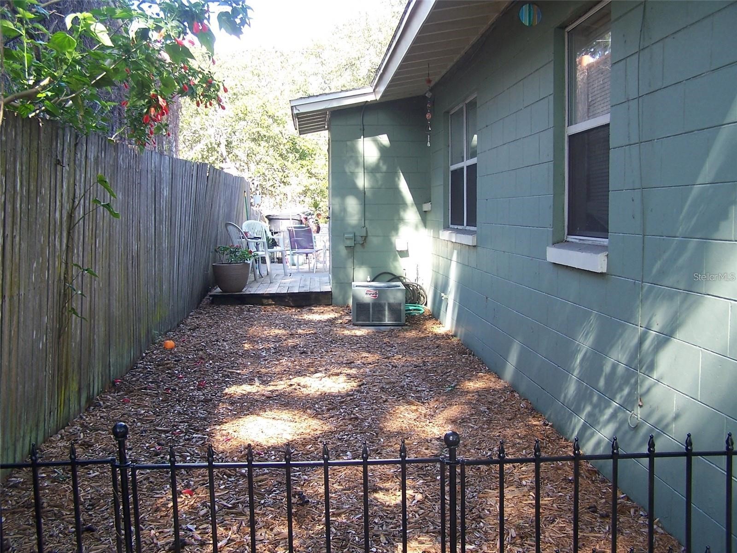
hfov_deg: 49.0
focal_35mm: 38
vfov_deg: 37.7
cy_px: 276
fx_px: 809
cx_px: 368
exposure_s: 1/60
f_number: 2.8
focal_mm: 6.3
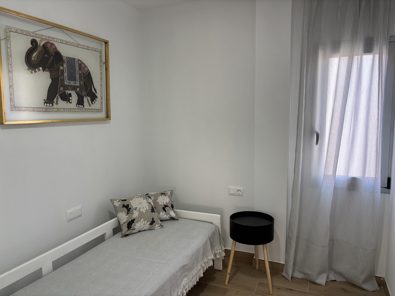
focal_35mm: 26
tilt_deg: -7.4
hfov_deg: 67.3
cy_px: 148
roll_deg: +1.6
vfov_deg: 53.1
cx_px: 198
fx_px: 297
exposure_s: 1/100
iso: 80
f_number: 1.6
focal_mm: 5.96
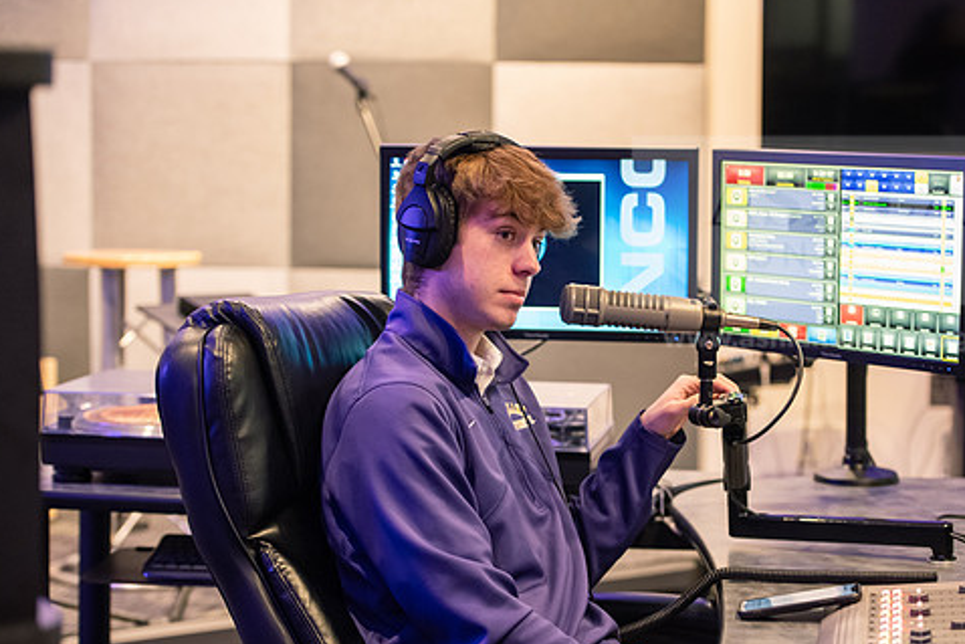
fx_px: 2279
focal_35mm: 85
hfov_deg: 23.9
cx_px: 571
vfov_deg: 16.1
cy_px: 381
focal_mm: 70
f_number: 2.8
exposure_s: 1/80
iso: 2500
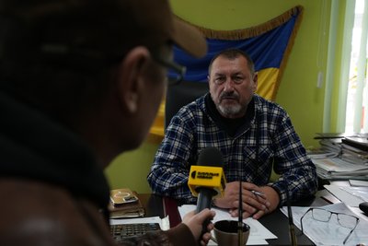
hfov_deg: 54.4
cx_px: 184
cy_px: 123
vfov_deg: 37.9
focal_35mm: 35
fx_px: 358
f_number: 3.5
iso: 4000
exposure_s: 1/640
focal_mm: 35
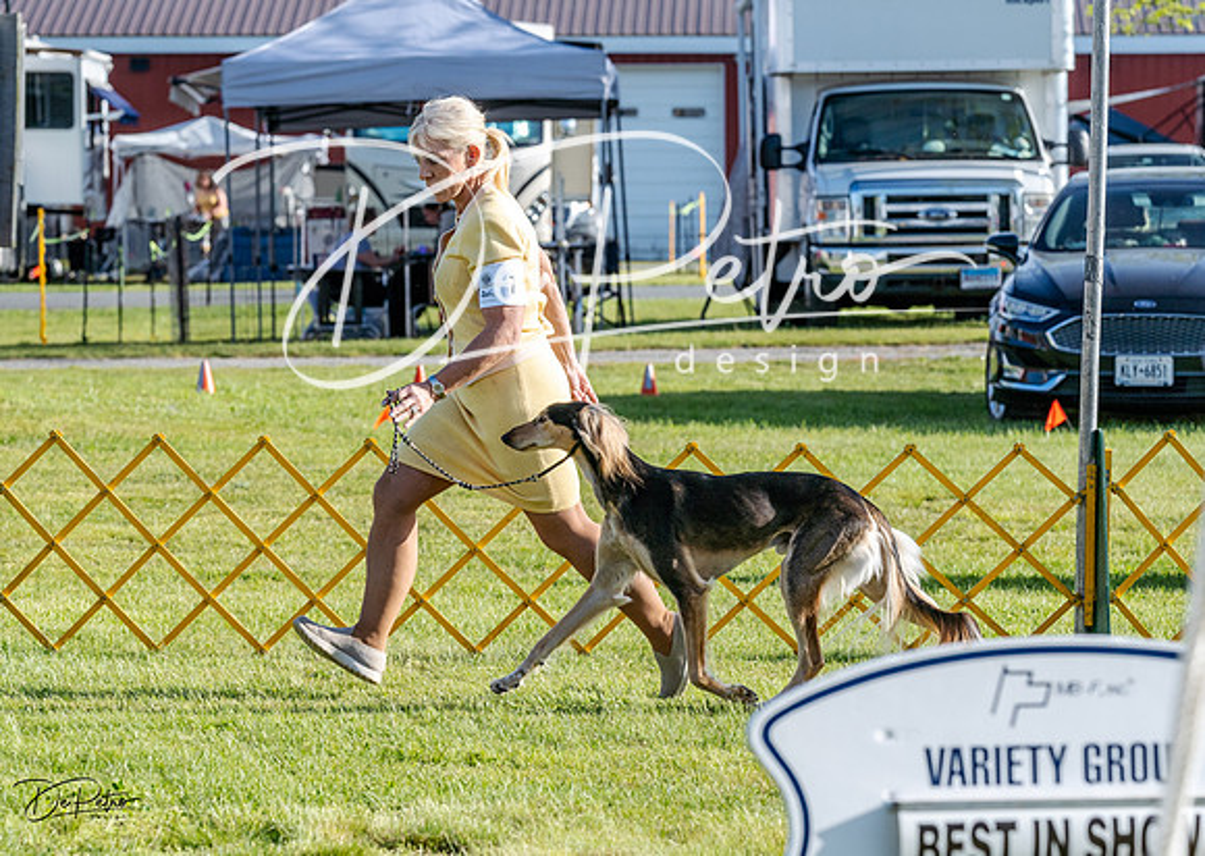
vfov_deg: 8.4
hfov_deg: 11.8
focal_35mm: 170
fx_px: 5804
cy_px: 339
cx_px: 523
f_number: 6.3
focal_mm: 130
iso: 400
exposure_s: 1/1250
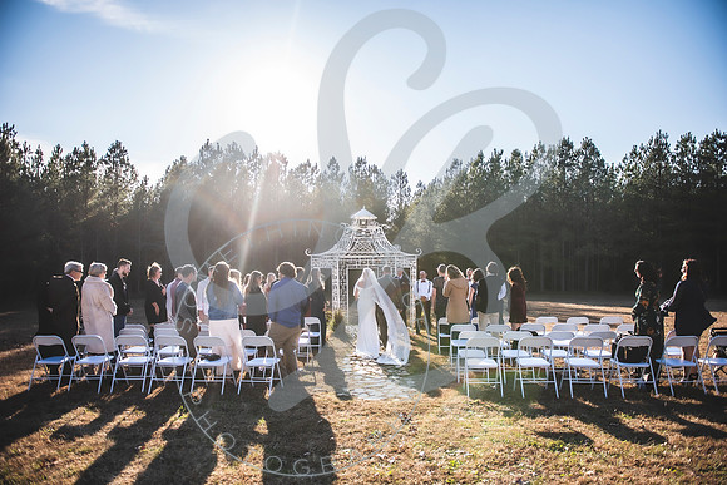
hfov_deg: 73.7
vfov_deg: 53.2
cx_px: 364
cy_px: 242
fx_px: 485
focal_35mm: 24
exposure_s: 1/1600
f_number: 2.8
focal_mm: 24
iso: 100
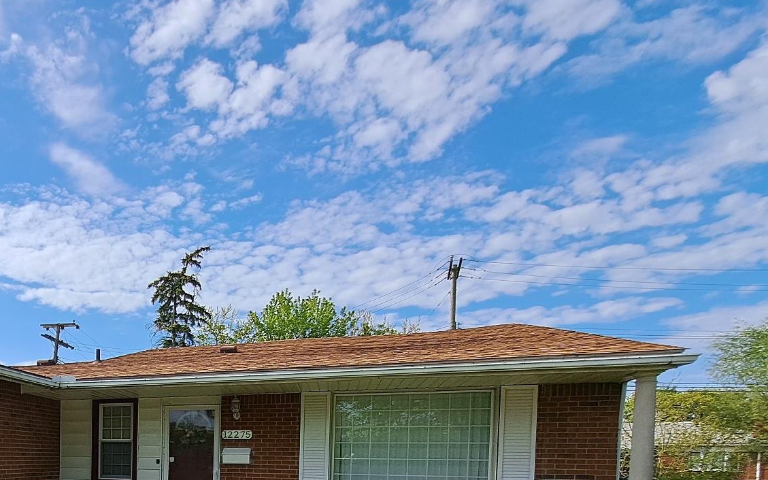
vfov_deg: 41.9
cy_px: 493
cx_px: 107
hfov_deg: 63.2
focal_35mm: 25
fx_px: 523
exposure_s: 1/2151
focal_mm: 1.74
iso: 50
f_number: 2.2
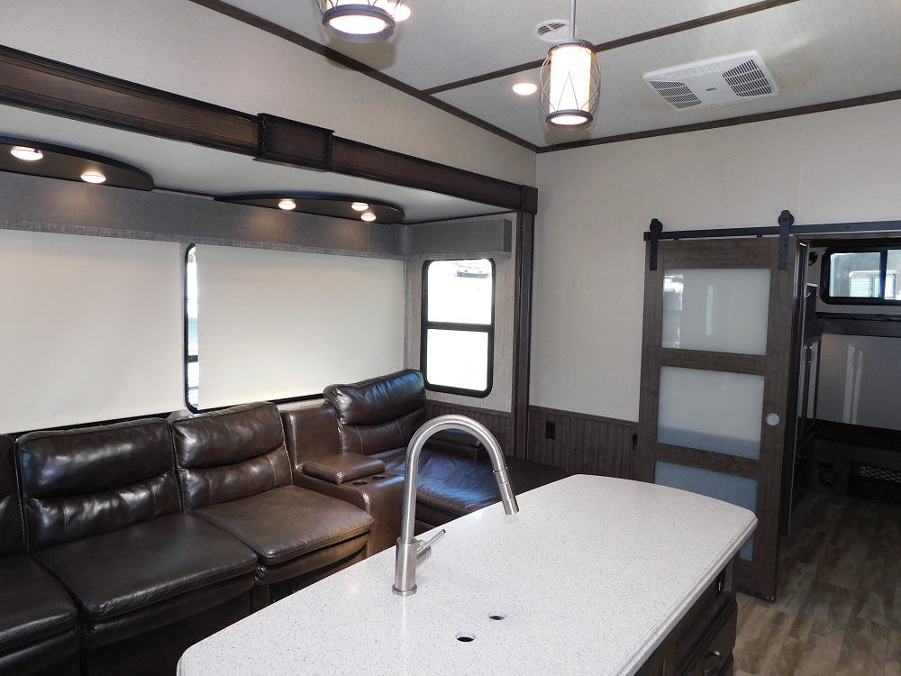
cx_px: 450
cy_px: 338
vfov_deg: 58.9
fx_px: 599
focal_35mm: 23
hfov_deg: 73.9
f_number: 3
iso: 180
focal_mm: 4
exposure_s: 1/30
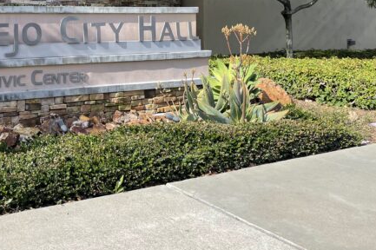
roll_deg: +0.5
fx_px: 501
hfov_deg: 38.7
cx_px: 49
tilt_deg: +0.0
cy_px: 20
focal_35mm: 48
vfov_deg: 27.0
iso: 32
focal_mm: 4.2
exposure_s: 1/1435
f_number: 1.6
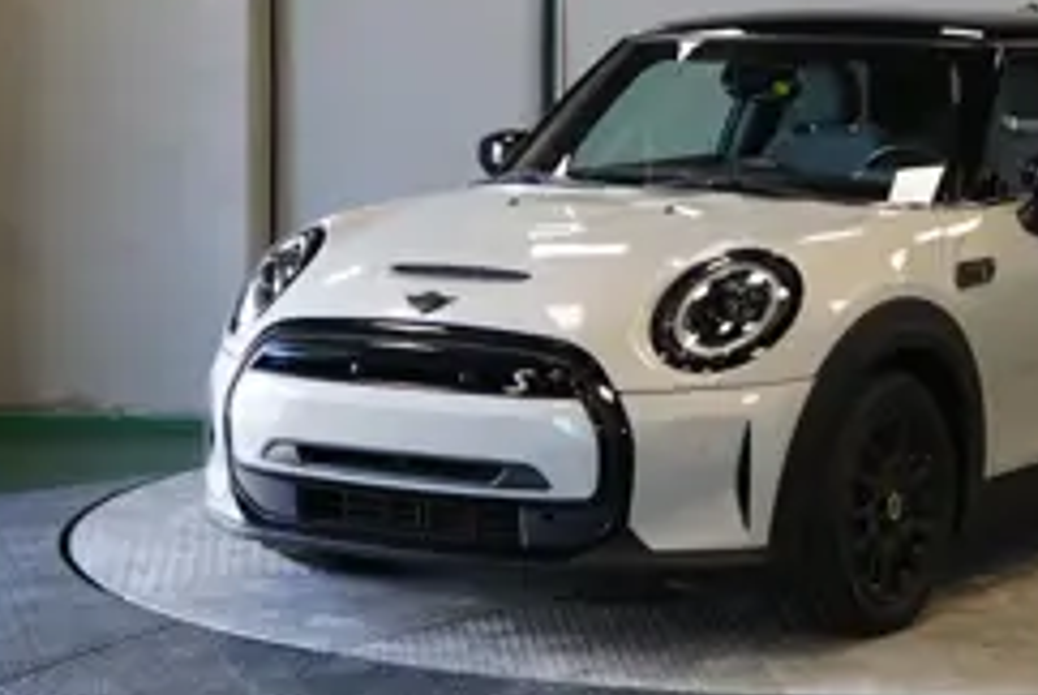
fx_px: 2800
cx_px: 862
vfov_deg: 14.1
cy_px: 163
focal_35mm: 97
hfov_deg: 20.7
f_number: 4.5
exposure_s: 1/160
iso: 1250
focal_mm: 49
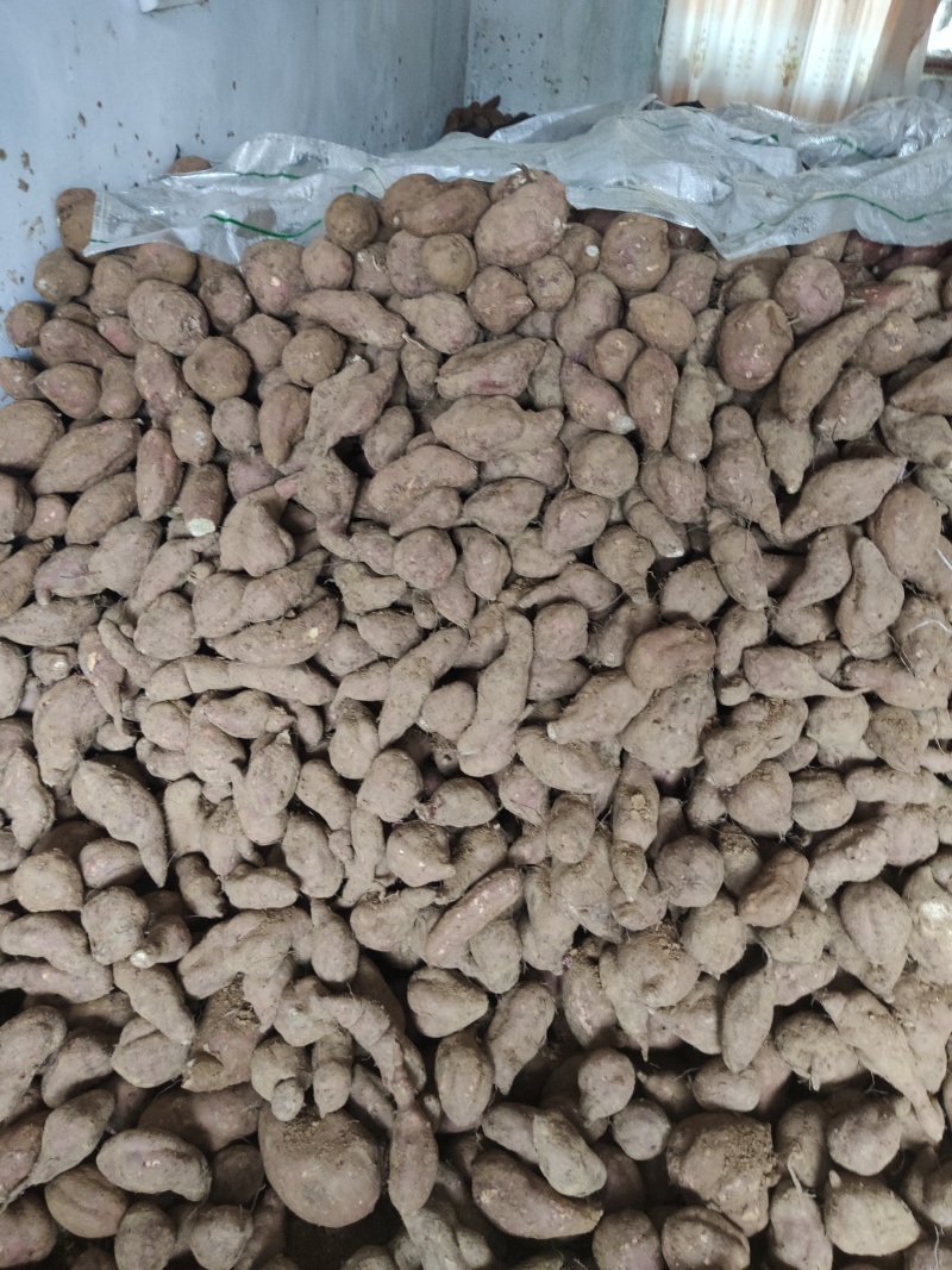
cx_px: 476
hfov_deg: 53.1
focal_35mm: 26
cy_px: 635
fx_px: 954
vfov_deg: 67.3
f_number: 1.75
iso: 1699
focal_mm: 4.75
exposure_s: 1/50
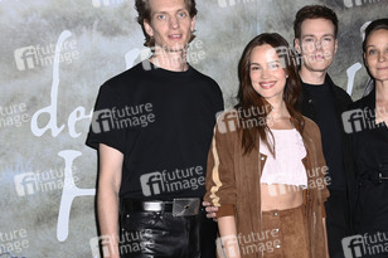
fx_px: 711
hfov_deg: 30.3
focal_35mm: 66
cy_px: 150
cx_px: 265
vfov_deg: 20.6
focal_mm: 45
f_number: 5.6
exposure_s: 1/250
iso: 640
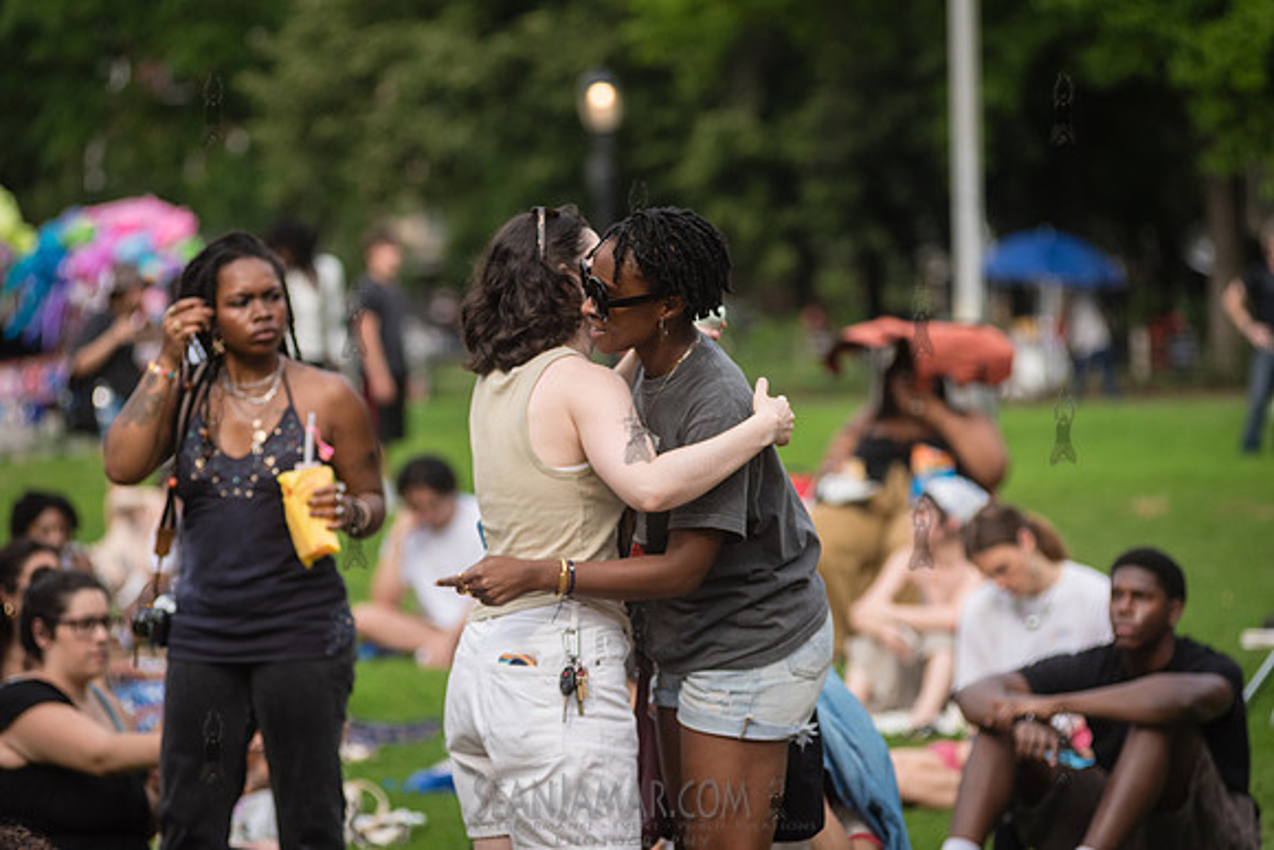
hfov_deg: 13.2
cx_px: 637
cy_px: 425
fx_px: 5492
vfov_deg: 8.9
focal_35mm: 155
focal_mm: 155
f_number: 4
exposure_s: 1/2000
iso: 500
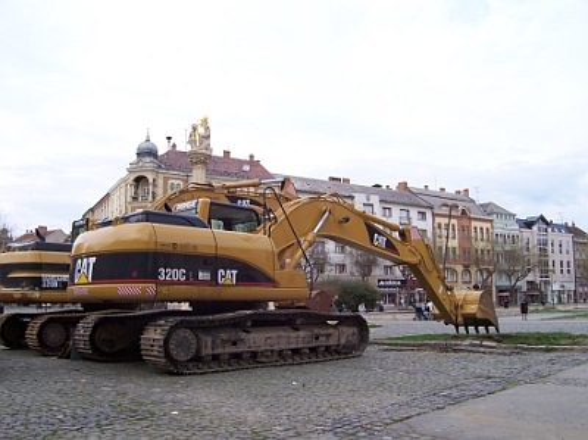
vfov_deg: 41.7
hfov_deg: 54.0
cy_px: 220
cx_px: 294
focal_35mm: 34
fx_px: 577
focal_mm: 5.6
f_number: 5.6
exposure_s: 1/125
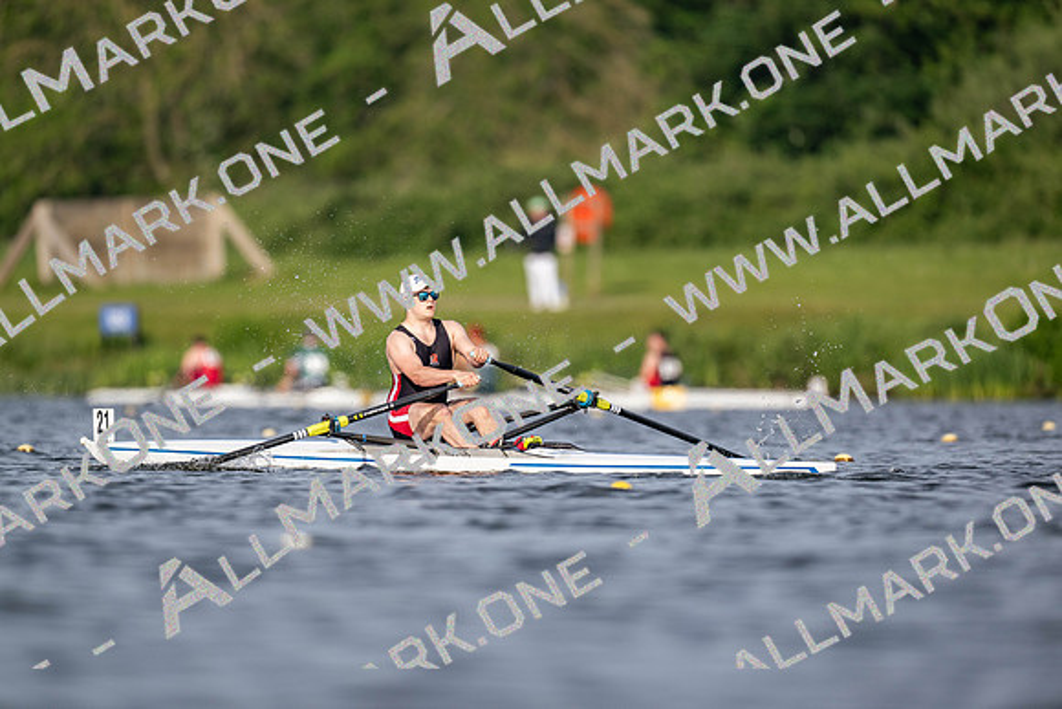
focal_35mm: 600
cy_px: 354
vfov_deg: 2.3
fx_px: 17703
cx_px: 531
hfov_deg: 3.4
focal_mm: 600
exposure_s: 1/2500
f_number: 4
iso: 250
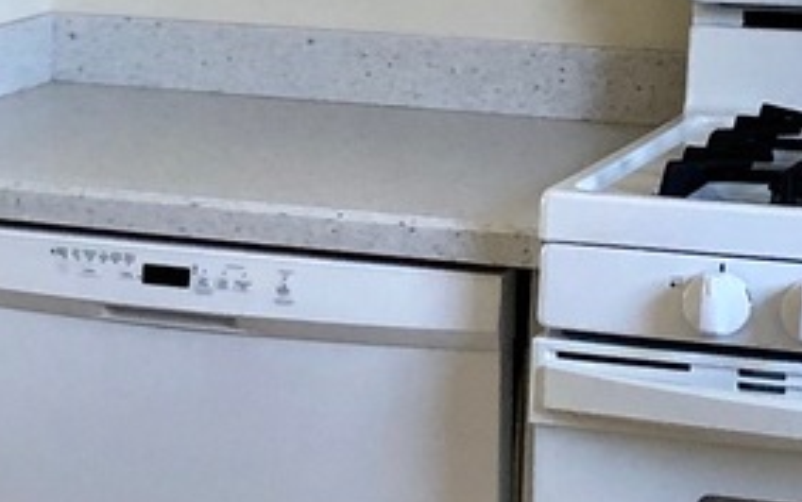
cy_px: 51
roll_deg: -0.7
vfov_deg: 8.7
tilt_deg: -6.7
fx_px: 3301
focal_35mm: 151
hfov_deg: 13.4
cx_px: -190
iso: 40
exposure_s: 1/30
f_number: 1.8
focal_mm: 3.99
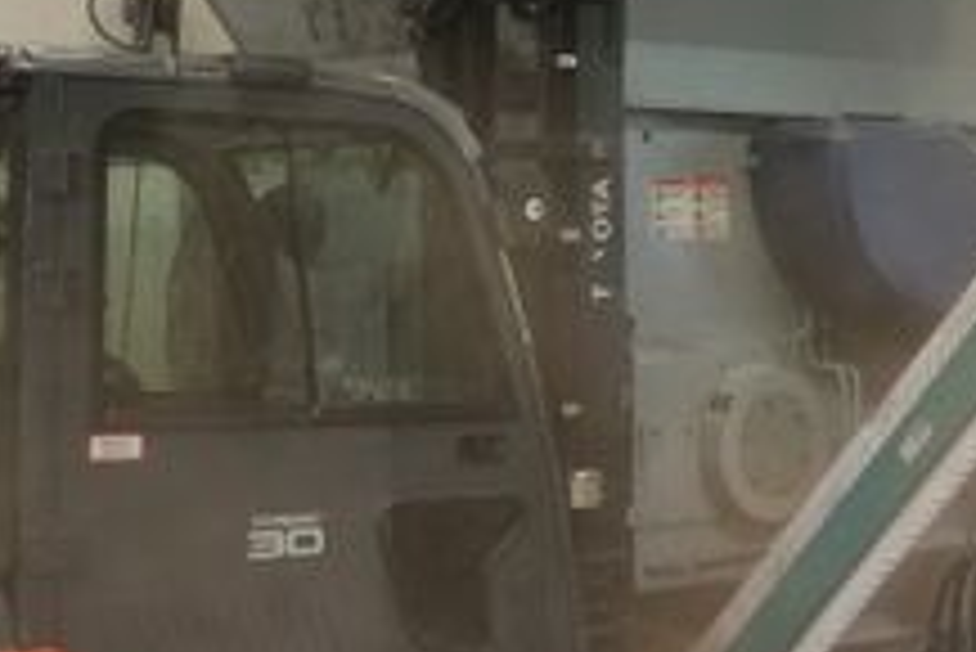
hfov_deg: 23.3
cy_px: 268
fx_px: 2306
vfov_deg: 16.1
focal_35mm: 85
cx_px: 859
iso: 6400
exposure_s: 1/160
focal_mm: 24
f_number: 4
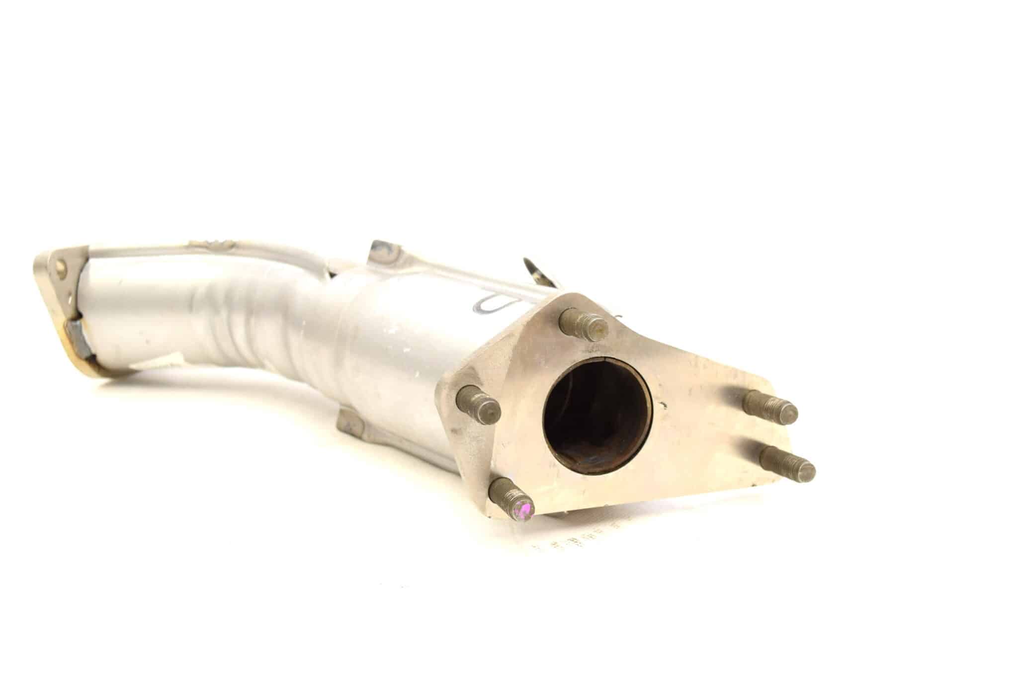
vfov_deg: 34.3
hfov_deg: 49.5
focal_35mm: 39
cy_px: 340
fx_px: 1105
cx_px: 510
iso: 400
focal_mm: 26
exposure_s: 1/125
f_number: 5.6
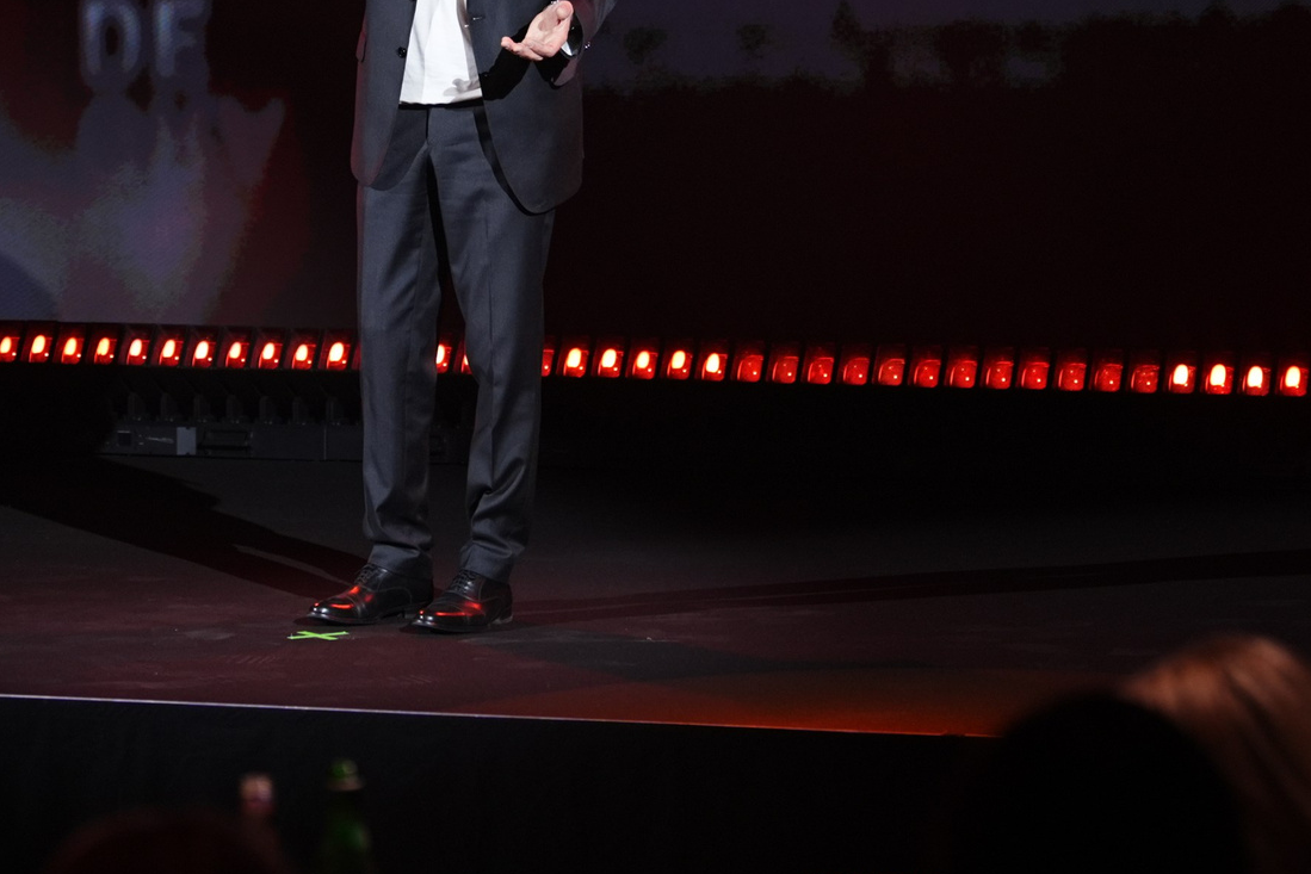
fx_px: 5936
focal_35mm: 163
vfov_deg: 8.4
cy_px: 39
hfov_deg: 12.6
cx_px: 606
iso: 800
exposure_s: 1/320
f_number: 2.8
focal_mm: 70
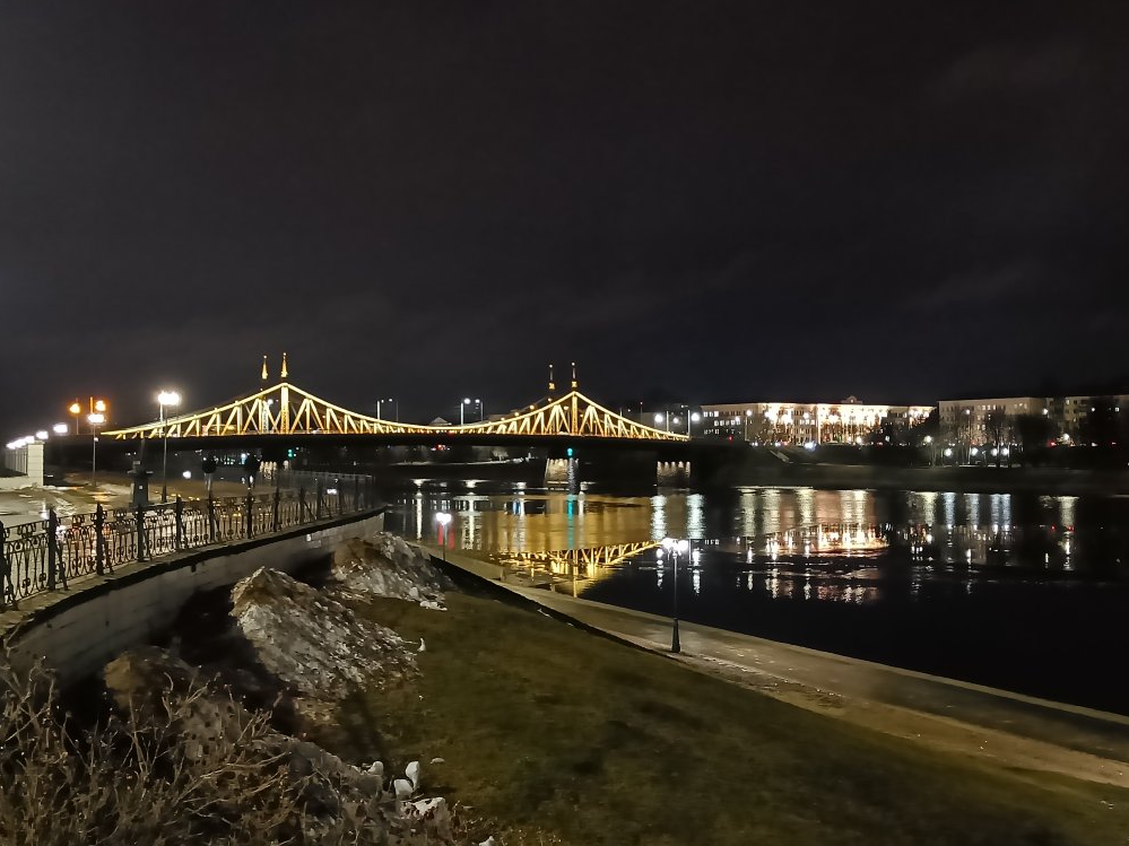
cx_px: 554
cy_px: 431
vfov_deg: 35.1
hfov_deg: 45.8
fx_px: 1337
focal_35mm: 41
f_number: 1.8
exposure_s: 1/25
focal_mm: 5.59
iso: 2000
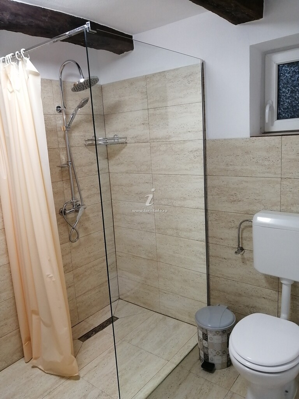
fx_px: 311
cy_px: 200
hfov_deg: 51.4
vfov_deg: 65.3
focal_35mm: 27
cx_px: 150
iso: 100
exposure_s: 1/33.3
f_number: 1.8
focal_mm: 3.62
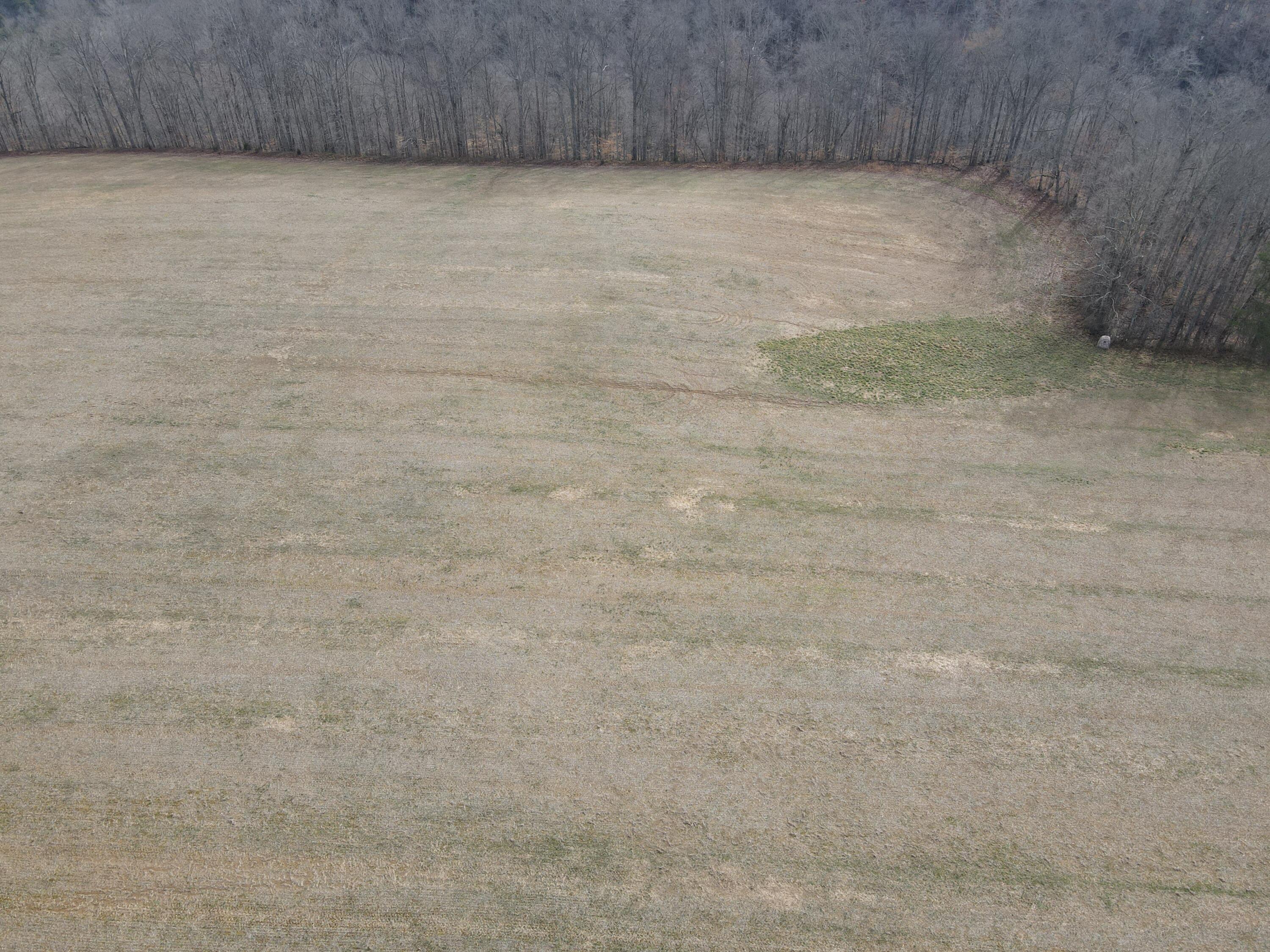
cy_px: 476
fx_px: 881
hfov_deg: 71.6
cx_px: 635
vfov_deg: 56.8
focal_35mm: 24
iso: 100
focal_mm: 4.5
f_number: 2.8
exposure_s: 1/200
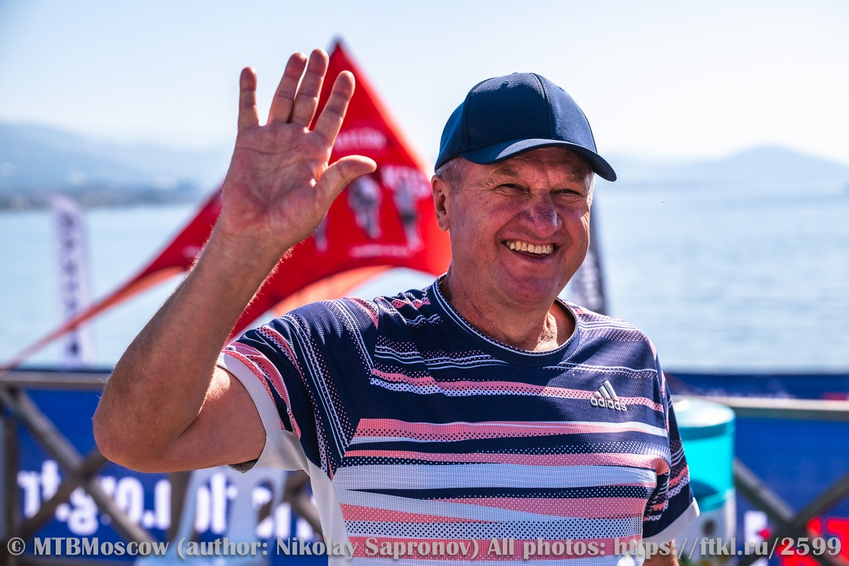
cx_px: 424
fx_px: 1863
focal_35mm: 79
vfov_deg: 17.3
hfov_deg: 25.7
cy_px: 283
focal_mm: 79
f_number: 5
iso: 320
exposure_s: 1/4000
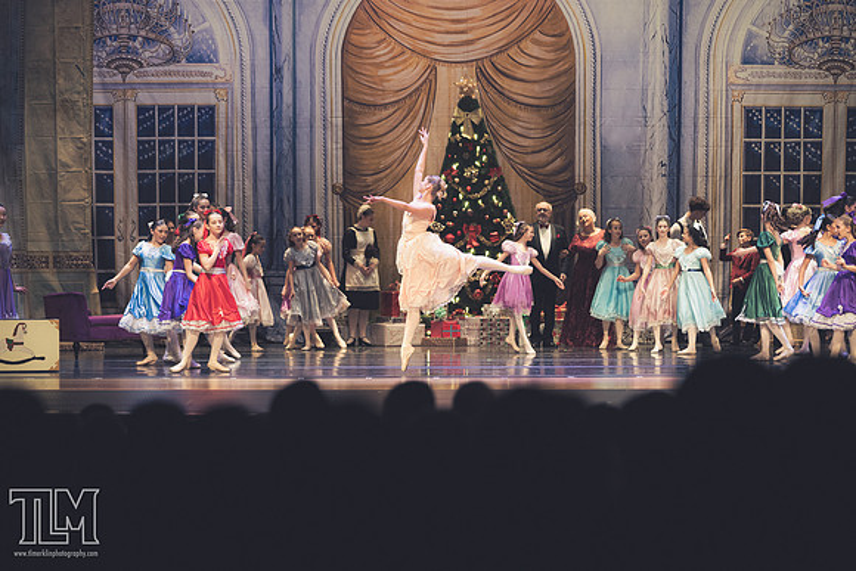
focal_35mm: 120
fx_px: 2854
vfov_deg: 11.4
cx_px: 428
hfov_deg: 17.1
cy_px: 286
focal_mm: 120
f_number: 2.8
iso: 1100
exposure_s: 1/320
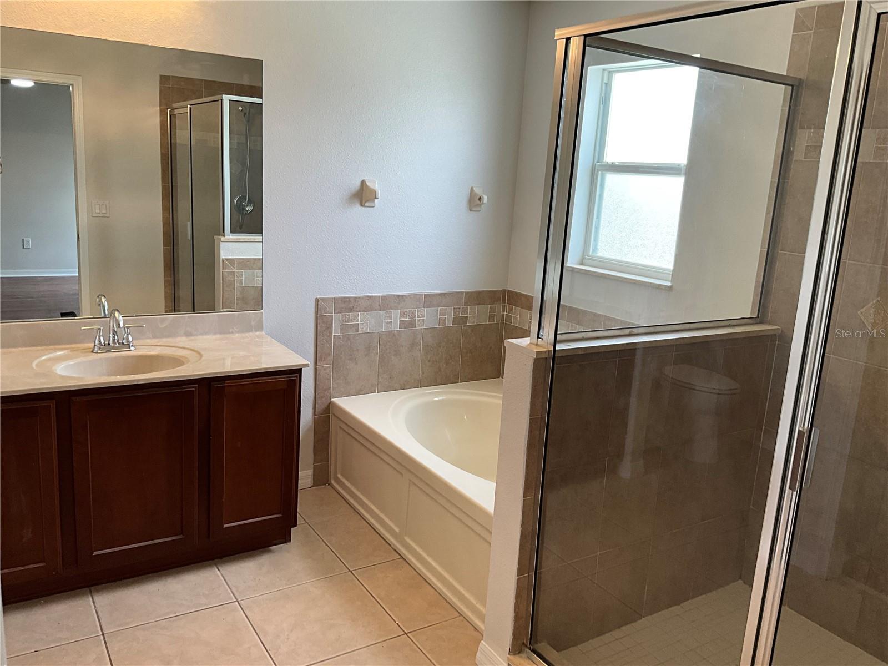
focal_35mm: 29
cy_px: 333
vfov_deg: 48.2
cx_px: 444
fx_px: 744
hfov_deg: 61.7
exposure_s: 1/120
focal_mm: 3
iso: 64
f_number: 1.8
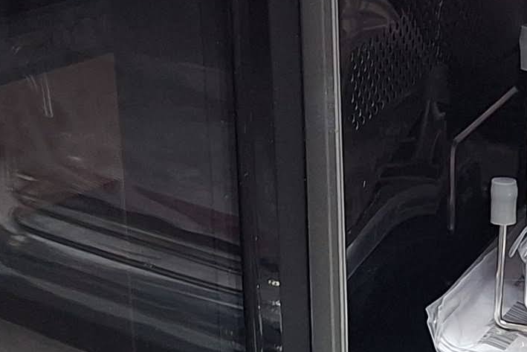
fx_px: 1977
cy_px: 333
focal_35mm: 135
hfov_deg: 14.9
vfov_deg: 10.1
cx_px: 542
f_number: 1.8
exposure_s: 1/50
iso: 250
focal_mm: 5.54
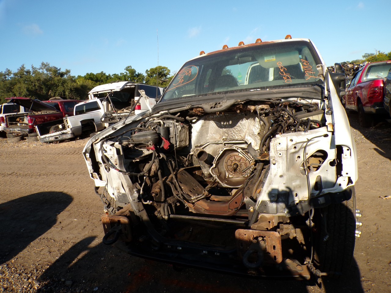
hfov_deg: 71.6
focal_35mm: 24
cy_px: 146
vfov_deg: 56.8
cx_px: 196
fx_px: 271
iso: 100
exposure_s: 1/480
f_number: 4.4
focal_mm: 4.3
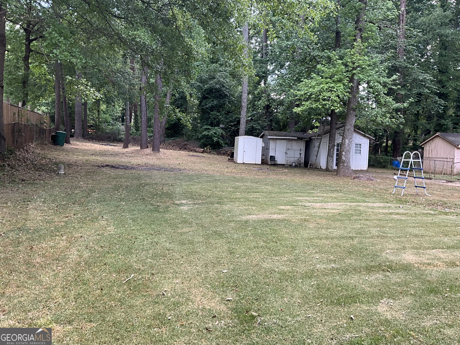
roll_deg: -1.4
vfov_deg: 48.2
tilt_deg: -3.4
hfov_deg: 61.7
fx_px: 385
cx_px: 230
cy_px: 172
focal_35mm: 29
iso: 20
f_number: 1.8
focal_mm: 3
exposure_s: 1/122
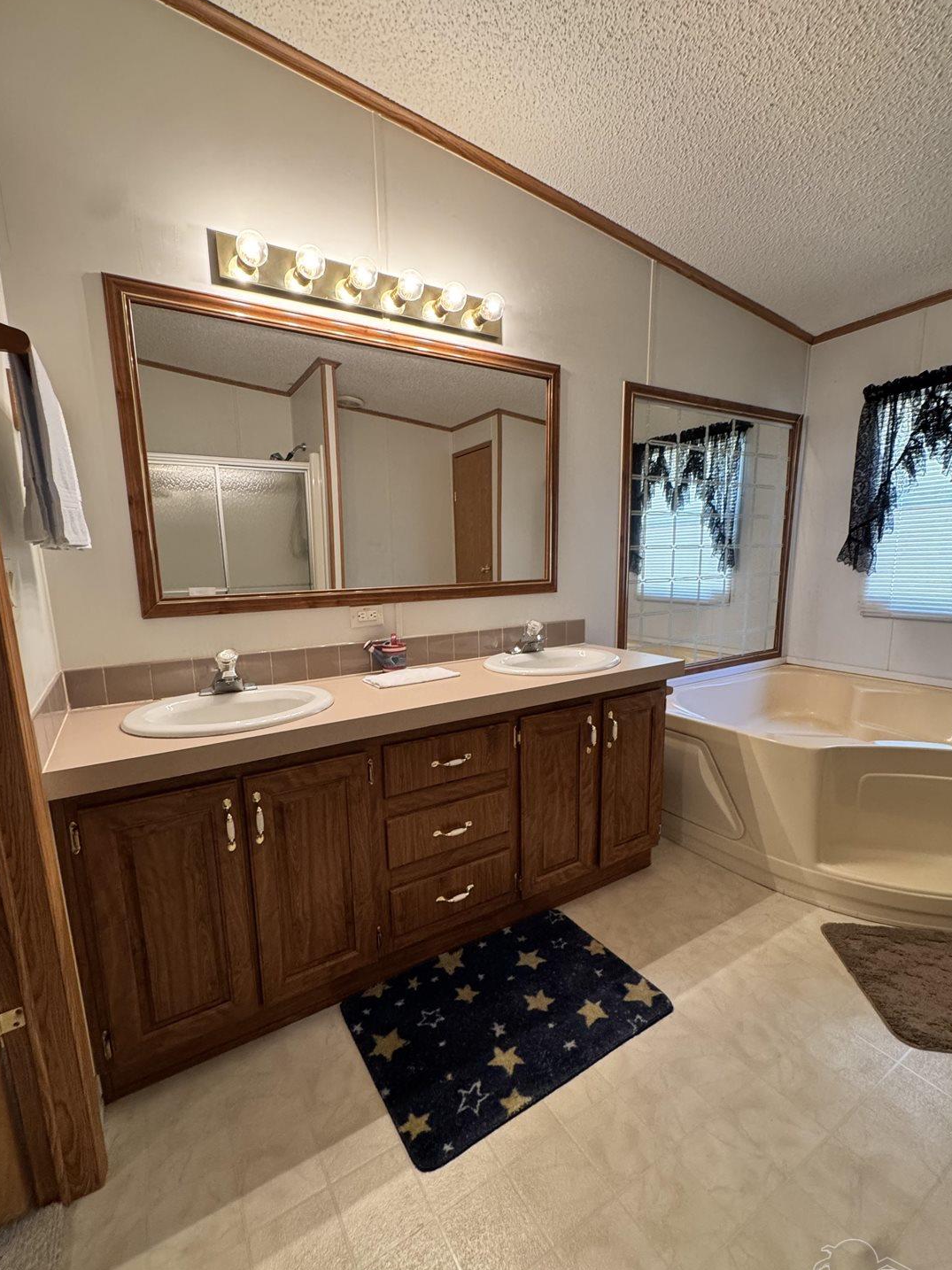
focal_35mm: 15
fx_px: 550
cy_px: 655
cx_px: 462
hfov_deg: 81.7
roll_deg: +1.6
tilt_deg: -11.0
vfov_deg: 98.1
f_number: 2.2
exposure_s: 1/60
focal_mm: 2.22
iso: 320
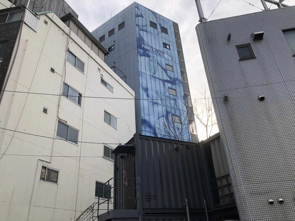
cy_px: 110
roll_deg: +4.6
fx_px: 239
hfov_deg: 63.4
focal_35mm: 28
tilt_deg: +31.7
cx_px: 148
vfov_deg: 49.7
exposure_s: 1/762
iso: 20
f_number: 1.8
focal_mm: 4
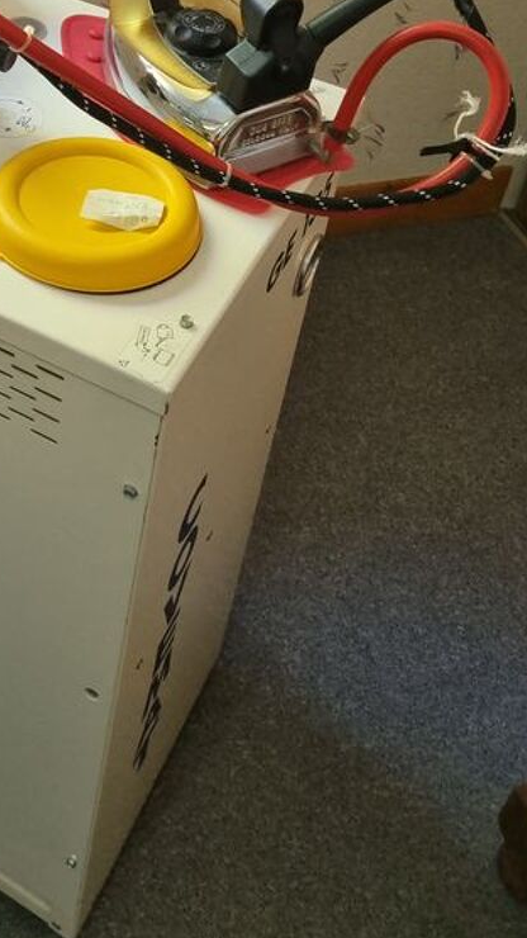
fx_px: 1268
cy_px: 131
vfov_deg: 38.4
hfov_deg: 22.3
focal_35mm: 51
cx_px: -34
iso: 200
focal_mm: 5.4
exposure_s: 1/50
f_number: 1.8
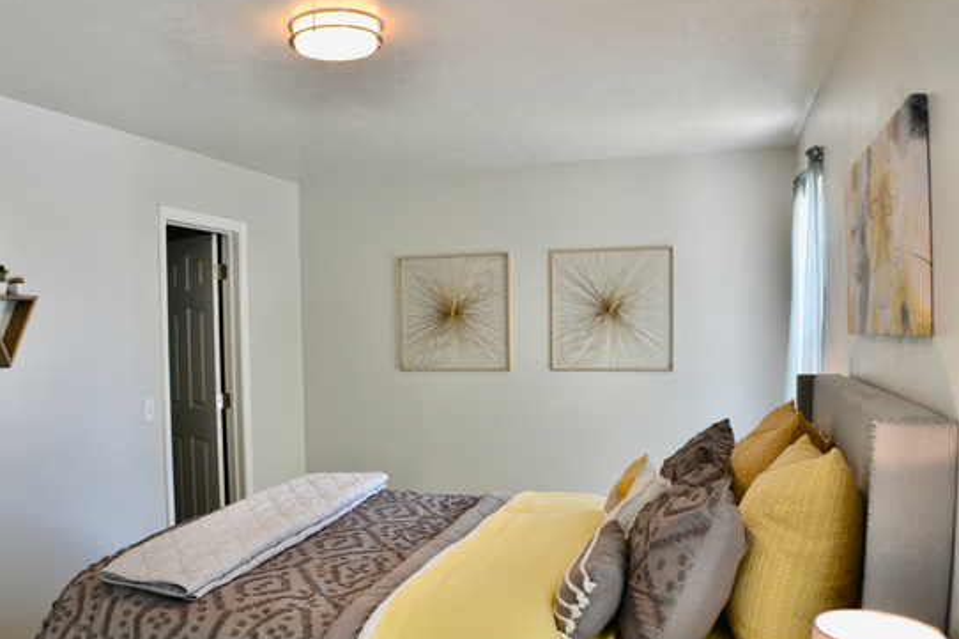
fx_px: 1039
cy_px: 353
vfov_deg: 34.2
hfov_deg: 49.3
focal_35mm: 39
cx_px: 395
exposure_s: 1/100
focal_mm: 22
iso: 400
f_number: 5
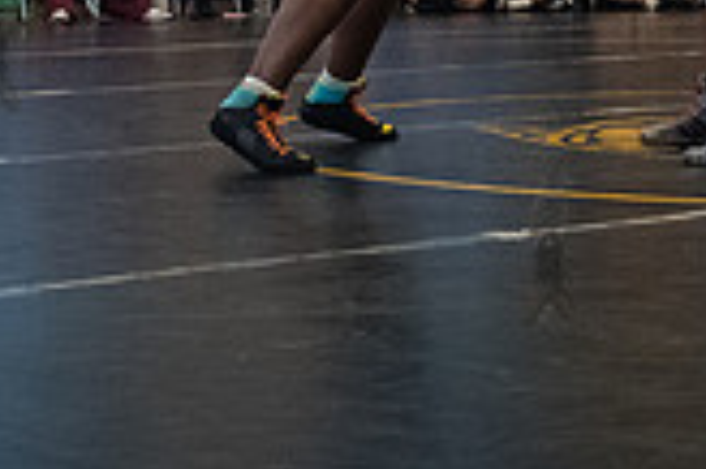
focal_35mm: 133
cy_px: -170
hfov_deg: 15.3
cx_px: 547
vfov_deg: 10.1
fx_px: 2606
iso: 5000
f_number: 4
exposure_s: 1/320
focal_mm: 35
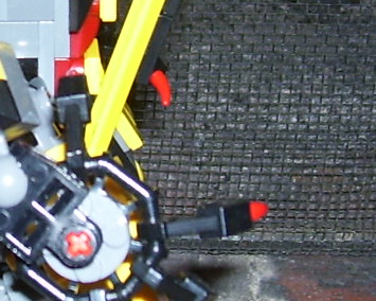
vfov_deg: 9.9
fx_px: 1725
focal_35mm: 155
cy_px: 46
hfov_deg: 12.2
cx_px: -38
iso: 80
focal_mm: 5.6
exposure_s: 1/60
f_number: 2.7
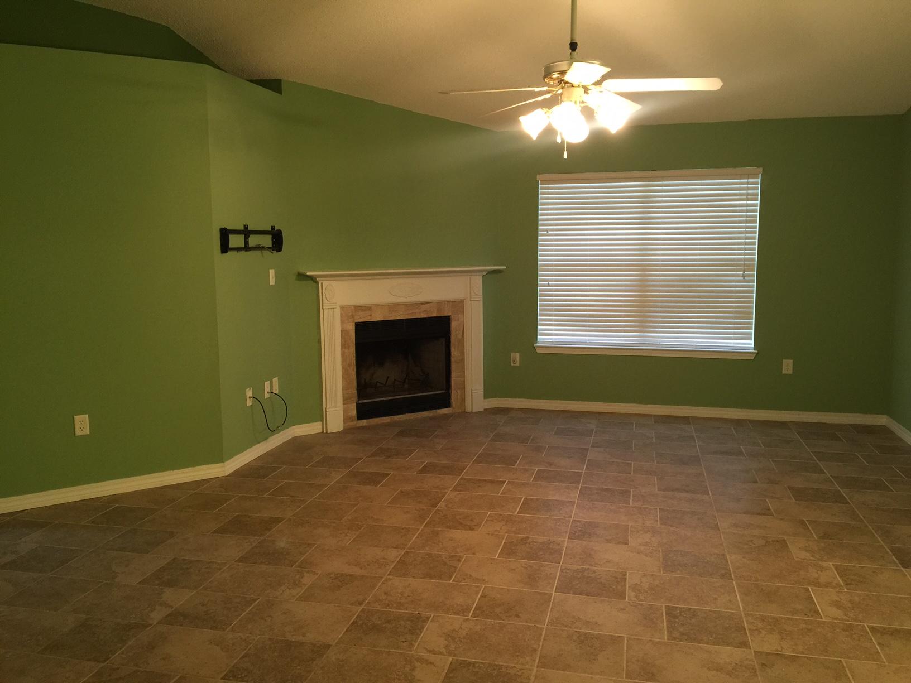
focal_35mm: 29
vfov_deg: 48.2
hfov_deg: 61.7
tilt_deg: -8.3
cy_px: 342
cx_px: 456
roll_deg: +0.2
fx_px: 763
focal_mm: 4.15
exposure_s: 1/15
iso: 80
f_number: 2.2
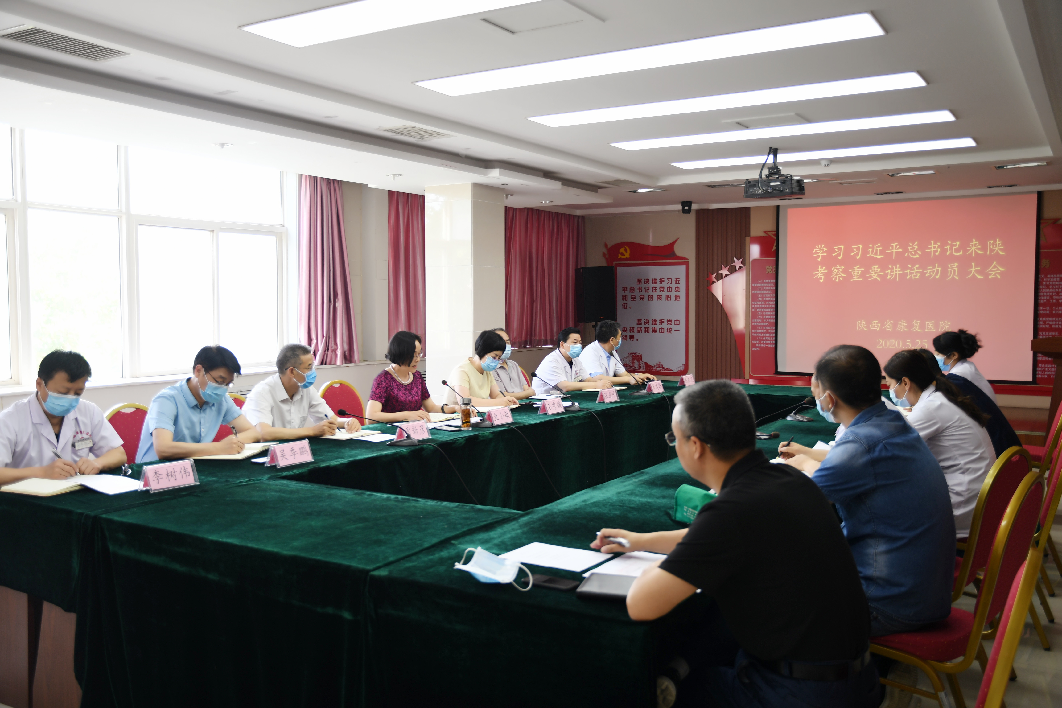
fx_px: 885
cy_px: 354
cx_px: 531
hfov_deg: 61.9
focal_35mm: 30
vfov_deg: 43.6
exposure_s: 1/30
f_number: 2.8
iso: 125
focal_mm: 20
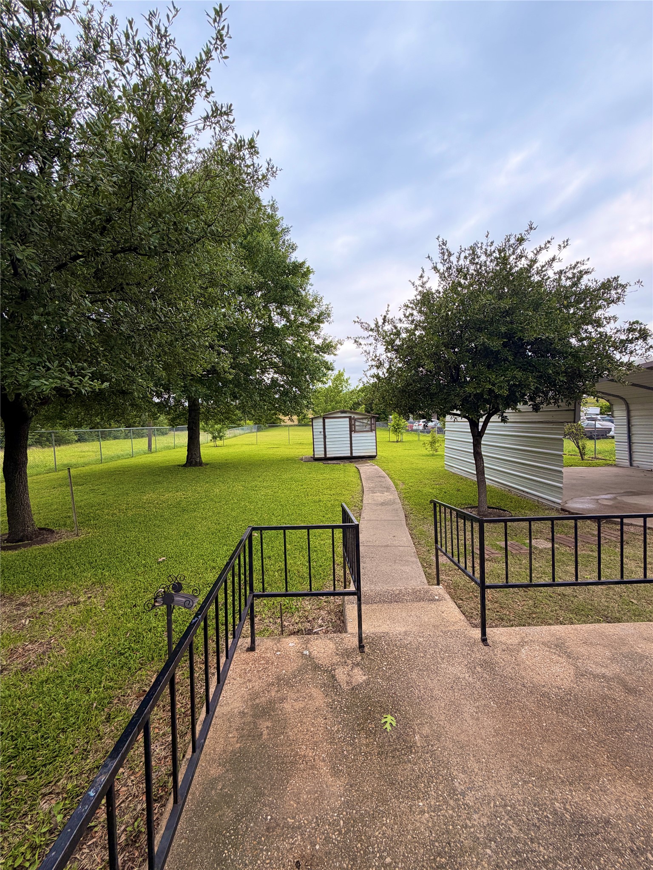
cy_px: 435
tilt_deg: -1.8
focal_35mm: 14
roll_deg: +2.0
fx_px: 352
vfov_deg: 102.1
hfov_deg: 85.7
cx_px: 326
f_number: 2.2
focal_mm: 2.22
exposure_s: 1/502
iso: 50
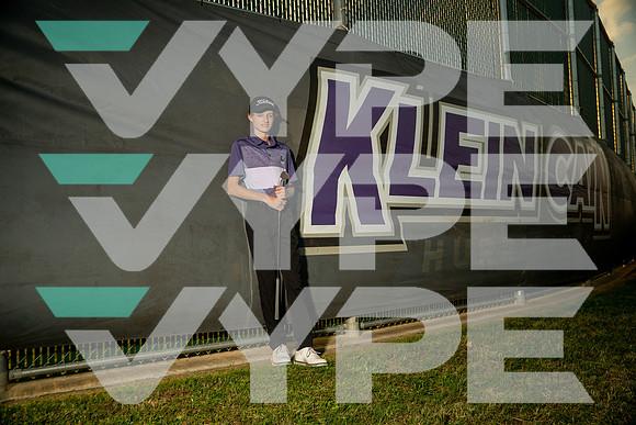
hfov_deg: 61.9
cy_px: 212
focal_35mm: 30
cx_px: 318
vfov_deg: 43.6
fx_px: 530
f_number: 4.5
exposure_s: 1/250
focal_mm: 30
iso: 400
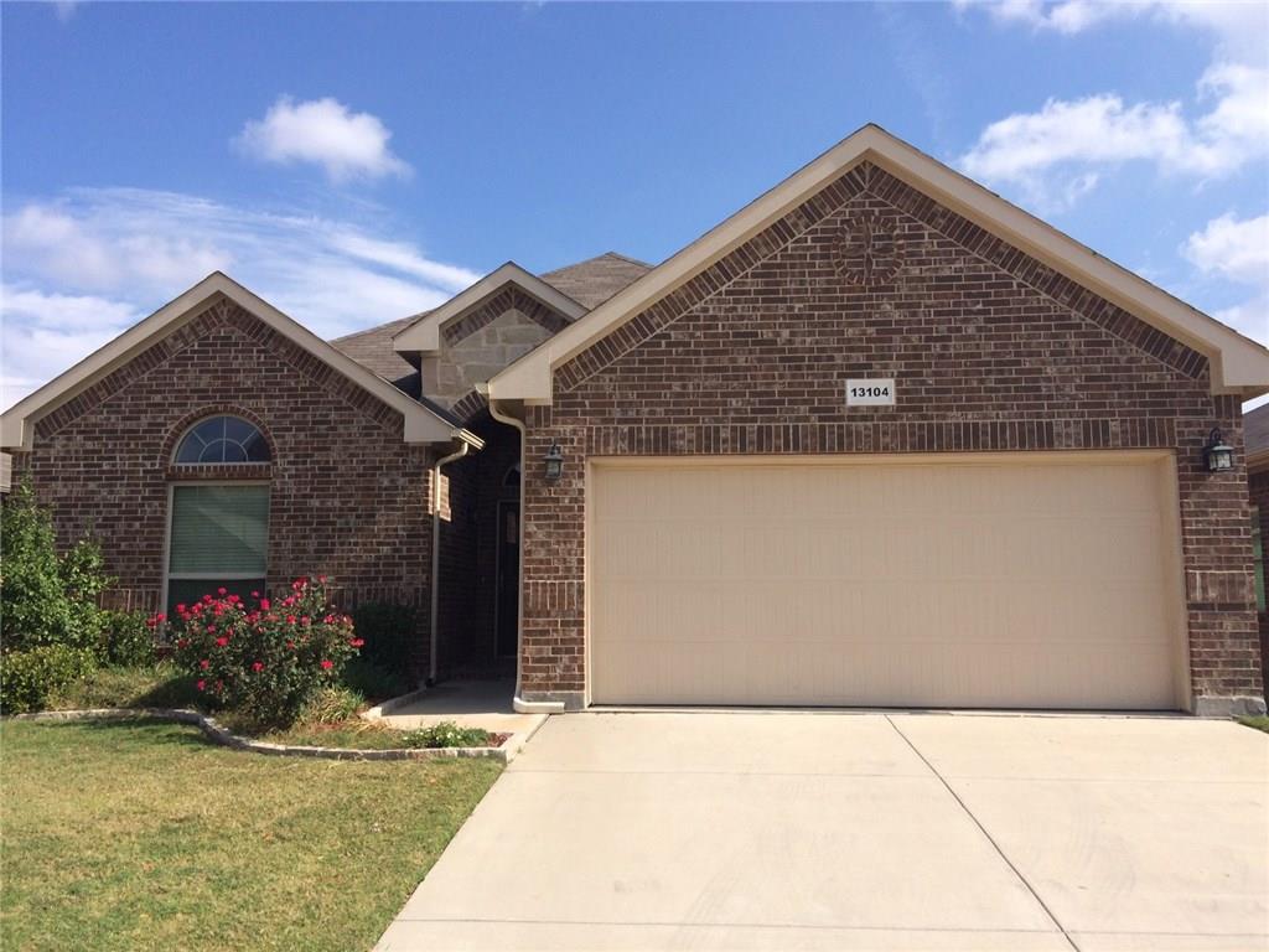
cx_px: 634
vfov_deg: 48.2
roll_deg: +1.4
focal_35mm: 29
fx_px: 1063
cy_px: 476
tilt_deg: +7.6
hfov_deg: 61.7
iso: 32
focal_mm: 4.15
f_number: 2.2
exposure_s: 1/2564
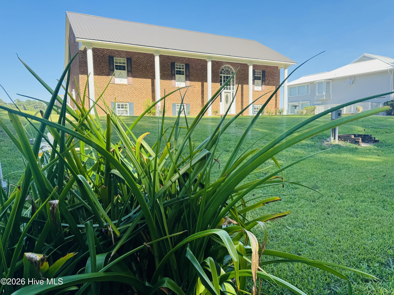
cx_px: 197
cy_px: 148
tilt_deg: -6.4
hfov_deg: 71.6
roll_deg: +1.5
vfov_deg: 56.8
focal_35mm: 24
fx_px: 273
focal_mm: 6.76
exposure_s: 1/1597
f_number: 1.78
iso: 80
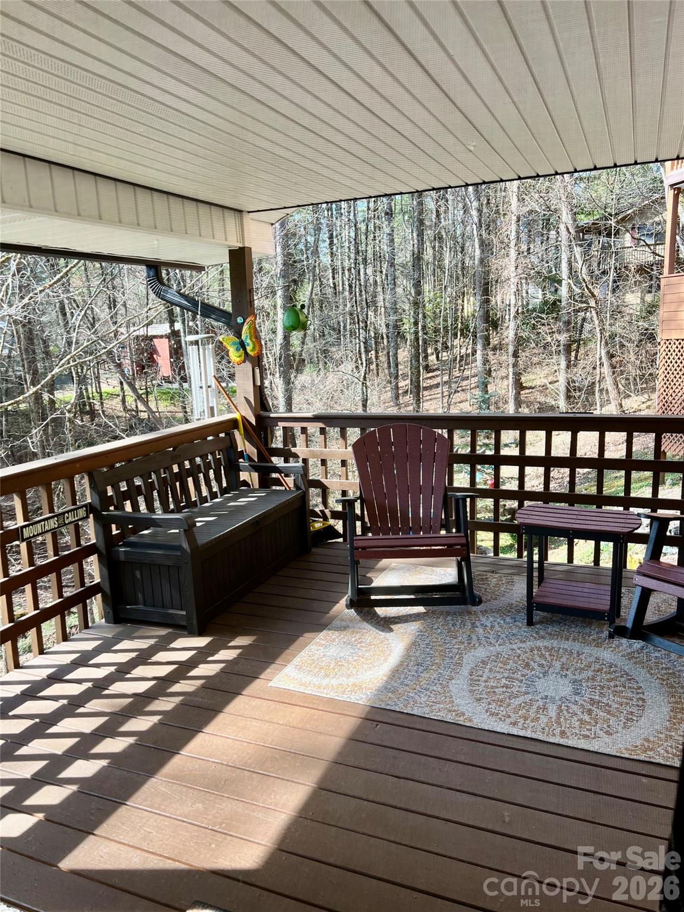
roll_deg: +2.9
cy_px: 456
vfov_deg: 67.3
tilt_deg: -10.4
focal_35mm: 26
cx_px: 342
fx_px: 685
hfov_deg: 53.1
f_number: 1.5
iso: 40
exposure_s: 1/224
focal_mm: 5.7
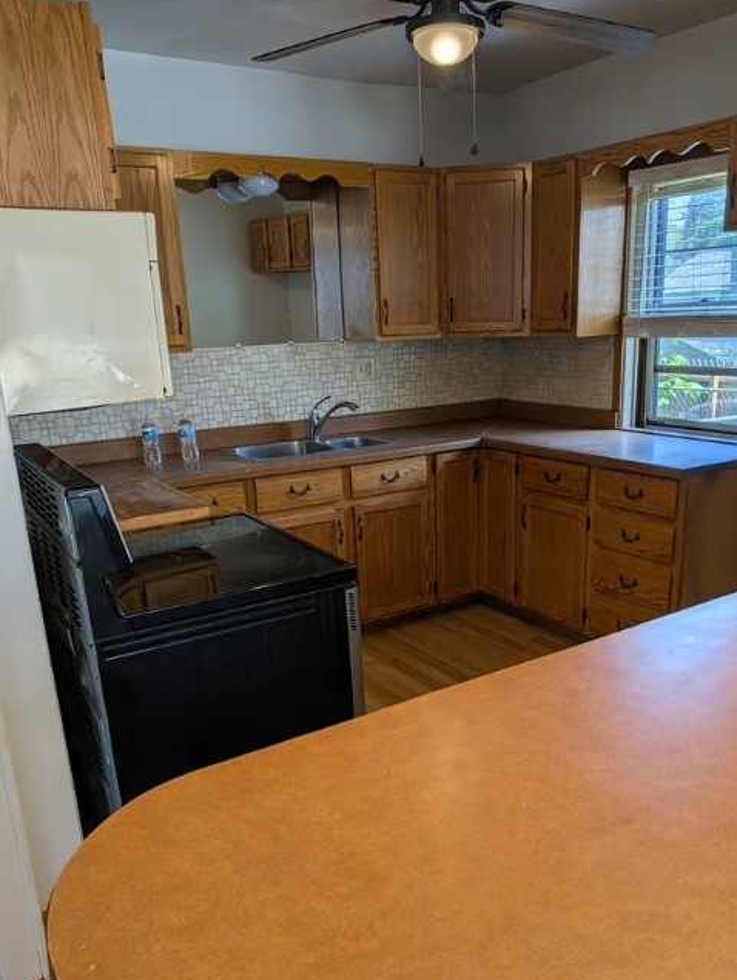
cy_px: 581
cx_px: 419
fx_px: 822
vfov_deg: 61.2
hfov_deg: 48.1
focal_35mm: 29
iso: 26
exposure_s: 1/353
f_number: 1.68
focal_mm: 6.9
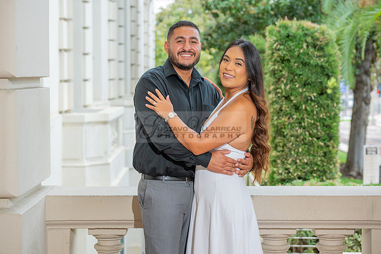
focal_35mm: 72
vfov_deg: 18.9
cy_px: 120
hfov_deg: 28.0
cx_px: 179
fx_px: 765
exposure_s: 1/160
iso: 200
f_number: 4
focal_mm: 68
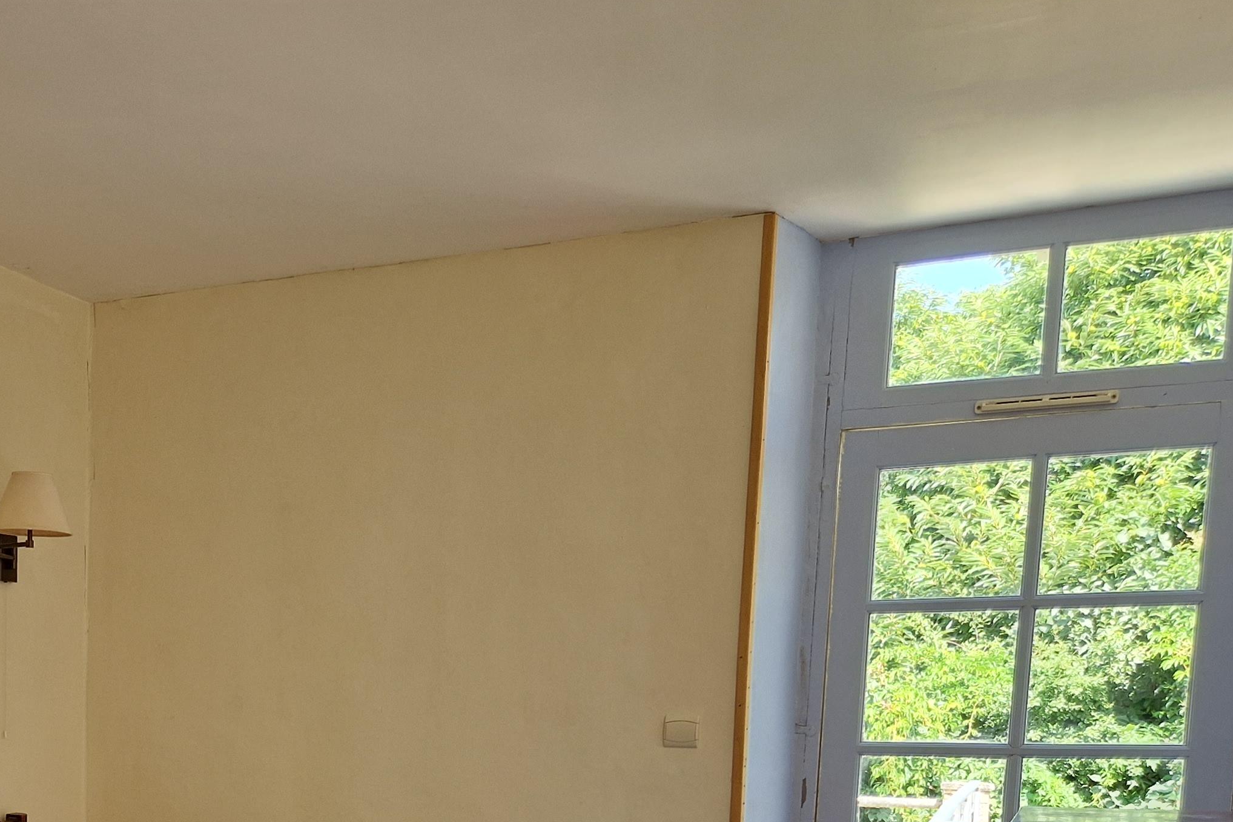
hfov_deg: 39.2
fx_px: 1610
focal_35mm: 47
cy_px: 901
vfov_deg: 26.4
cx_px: 141
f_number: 1.8
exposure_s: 1/100
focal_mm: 5.4
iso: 50
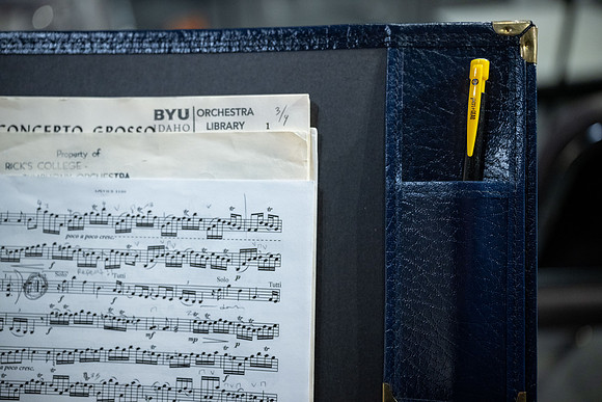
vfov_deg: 36.9
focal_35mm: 36
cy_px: 201
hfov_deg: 53.1
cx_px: 301
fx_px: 602
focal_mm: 36
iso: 1600
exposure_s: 1/400
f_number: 2.8
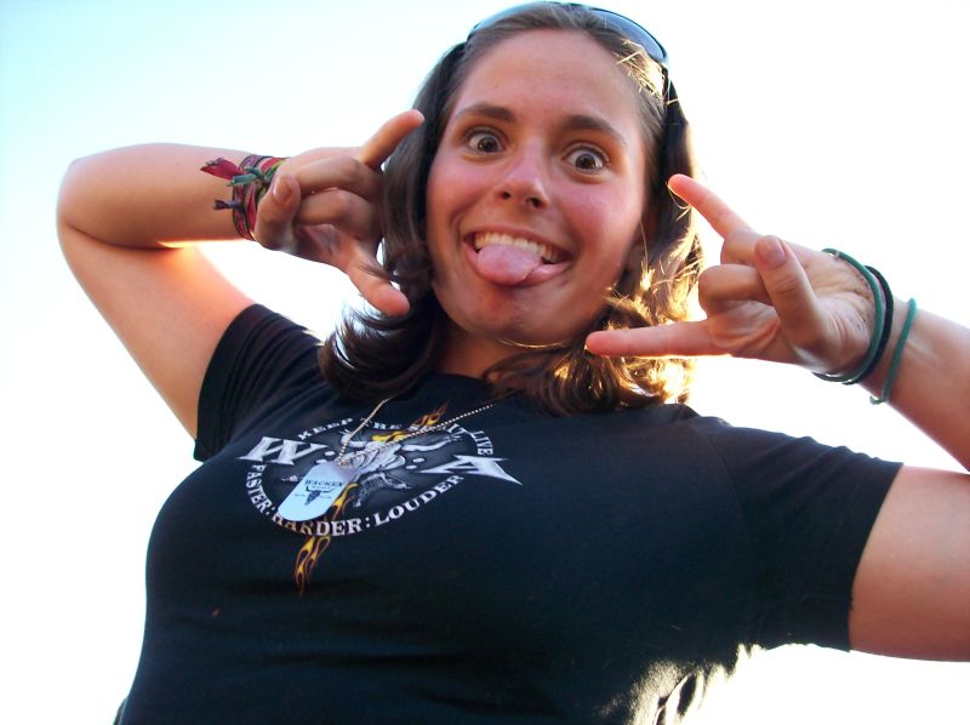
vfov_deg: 39.6
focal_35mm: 36
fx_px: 1008
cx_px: 485
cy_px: 362
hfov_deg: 51.4
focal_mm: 6
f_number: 2.7
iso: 80
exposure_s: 1/92.9
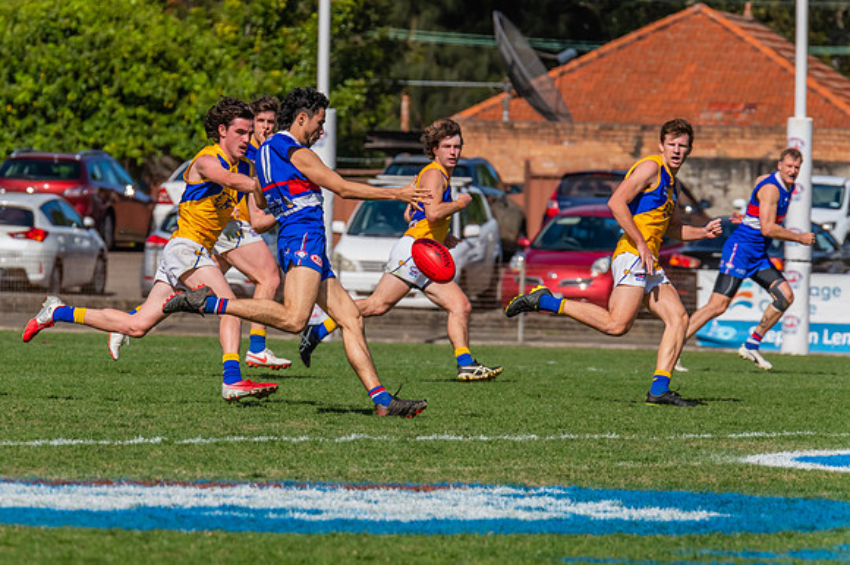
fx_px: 11794
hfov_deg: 4.1
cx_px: 344
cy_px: 253
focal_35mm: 500
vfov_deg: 2.7
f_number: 10
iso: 800
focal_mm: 420
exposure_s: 1/1600
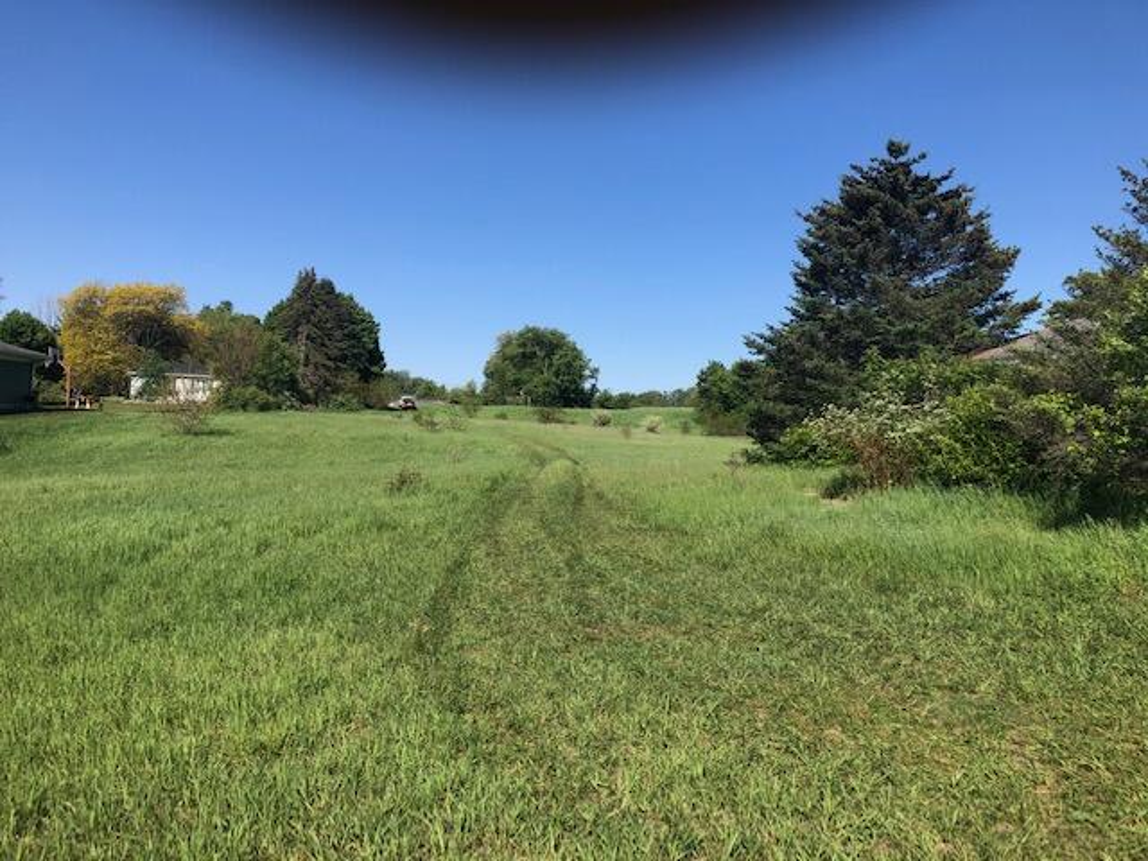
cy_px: 430
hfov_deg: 63.4
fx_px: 929
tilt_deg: +0.0
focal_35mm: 28
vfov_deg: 49.7
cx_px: 574
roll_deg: -1.9
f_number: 1.8
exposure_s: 1/2000
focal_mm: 3.99
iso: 20
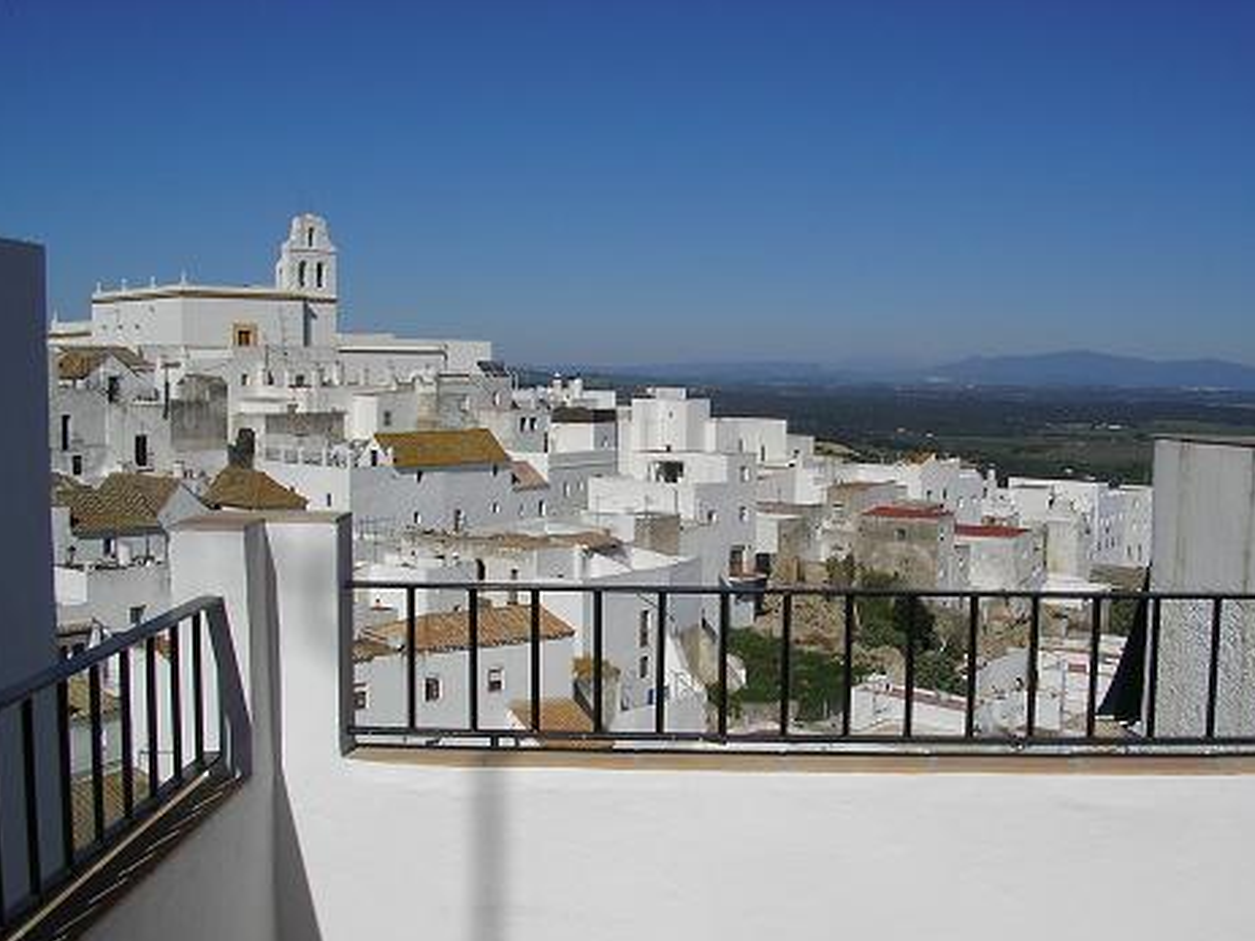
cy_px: 515
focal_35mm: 42
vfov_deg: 34.3
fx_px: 1522
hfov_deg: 44.8
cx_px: 634
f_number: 4.1
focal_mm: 5.8
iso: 50
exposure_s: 1/2000
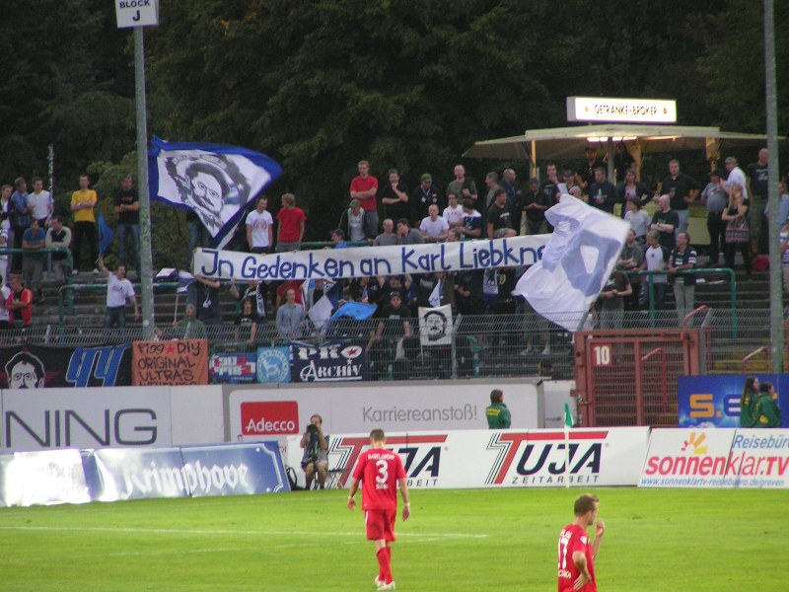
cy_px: 296
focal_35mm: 380
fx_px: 8661
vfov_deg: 3.9
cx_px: 394
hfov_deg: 5.2
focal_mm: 58
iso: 200
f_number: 3.5
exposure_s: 1/60
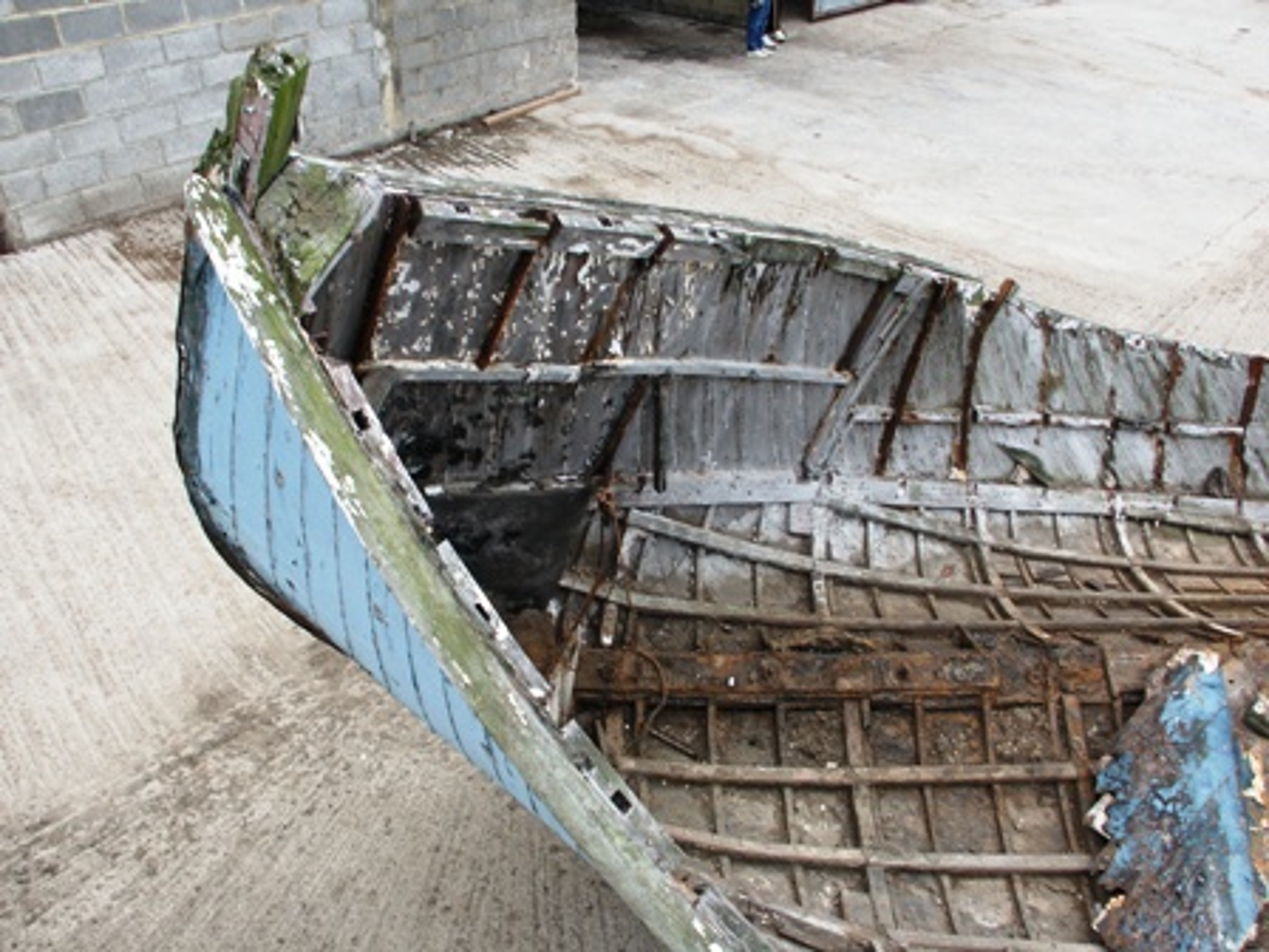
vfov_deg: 48.2
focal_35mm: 29
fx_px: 1063
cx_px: 634
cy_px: 476
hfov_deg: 61.7
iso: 100
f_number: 4.5
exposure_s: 1/45
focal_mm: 7.54
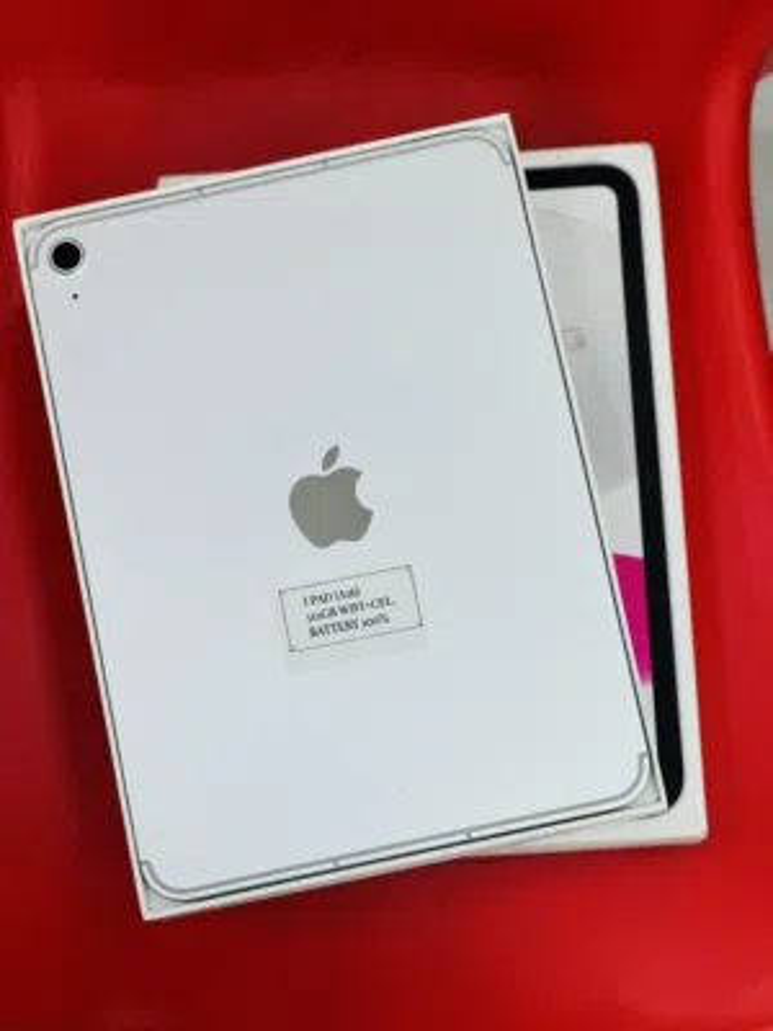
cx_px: 386
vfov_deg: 25.3
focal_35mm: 77
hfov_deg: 19.1
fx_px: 2293
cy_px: 516
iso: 40
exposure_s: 1/121
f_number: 2.8
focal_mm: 9
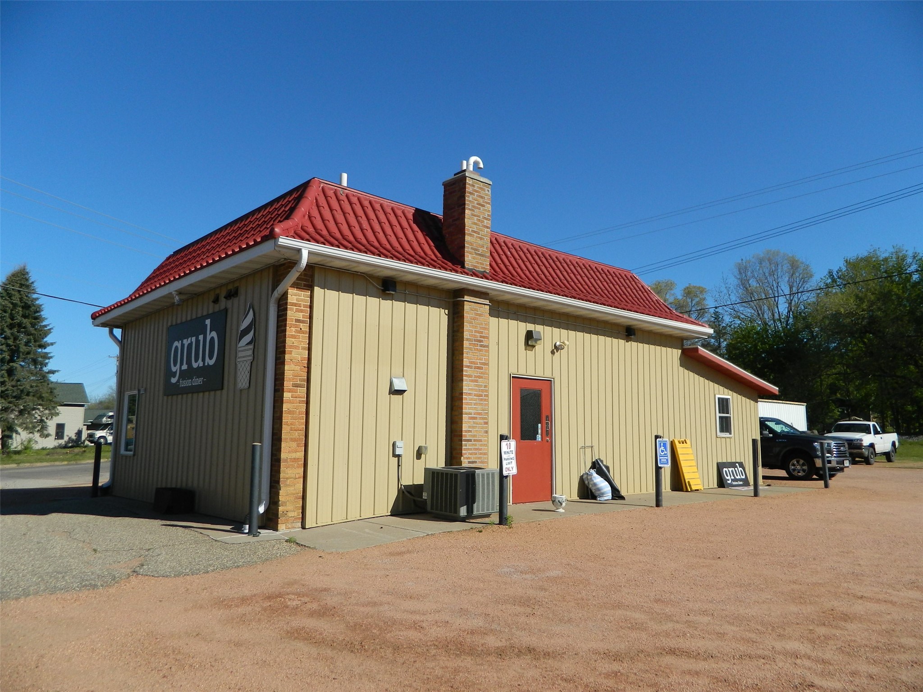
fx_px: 667
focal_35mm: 25
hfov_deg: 69.4
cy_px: 346
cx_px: 462
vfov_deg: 54.9
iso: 80
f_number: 8.7
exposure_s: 1/200
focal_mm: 4.5
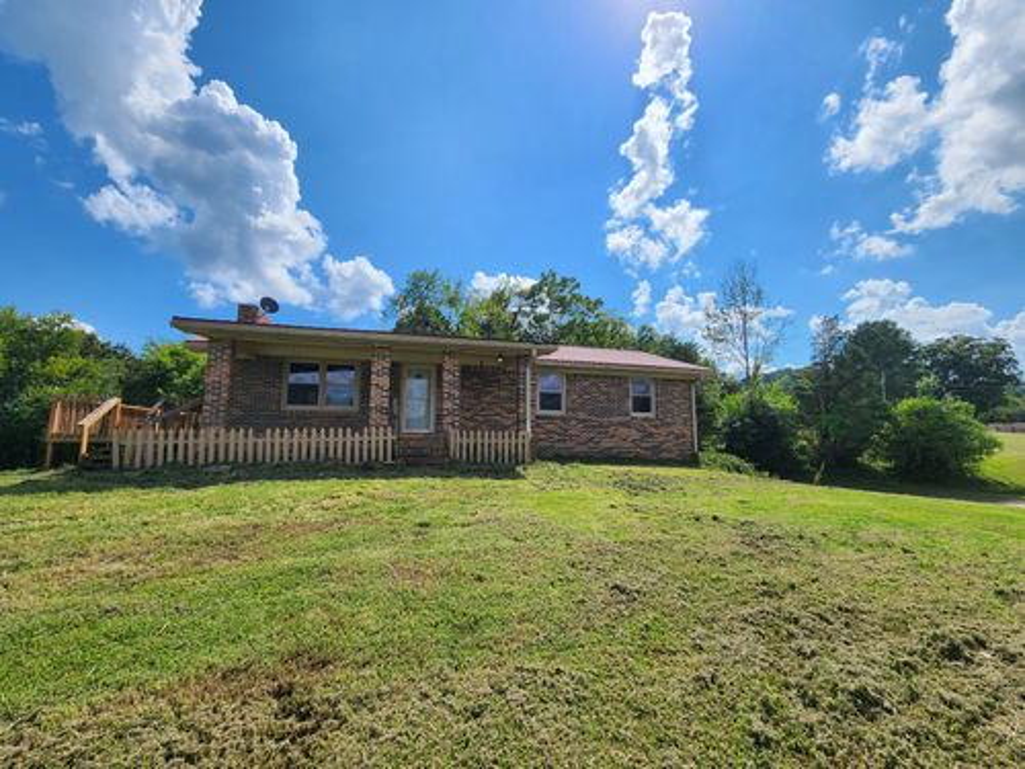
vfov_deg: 89.9
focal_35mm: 13
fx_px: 385
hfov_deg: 106.2
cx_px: 512
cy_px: 384
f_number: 2.2
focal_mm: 2.2
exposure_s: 1/4120
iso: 50
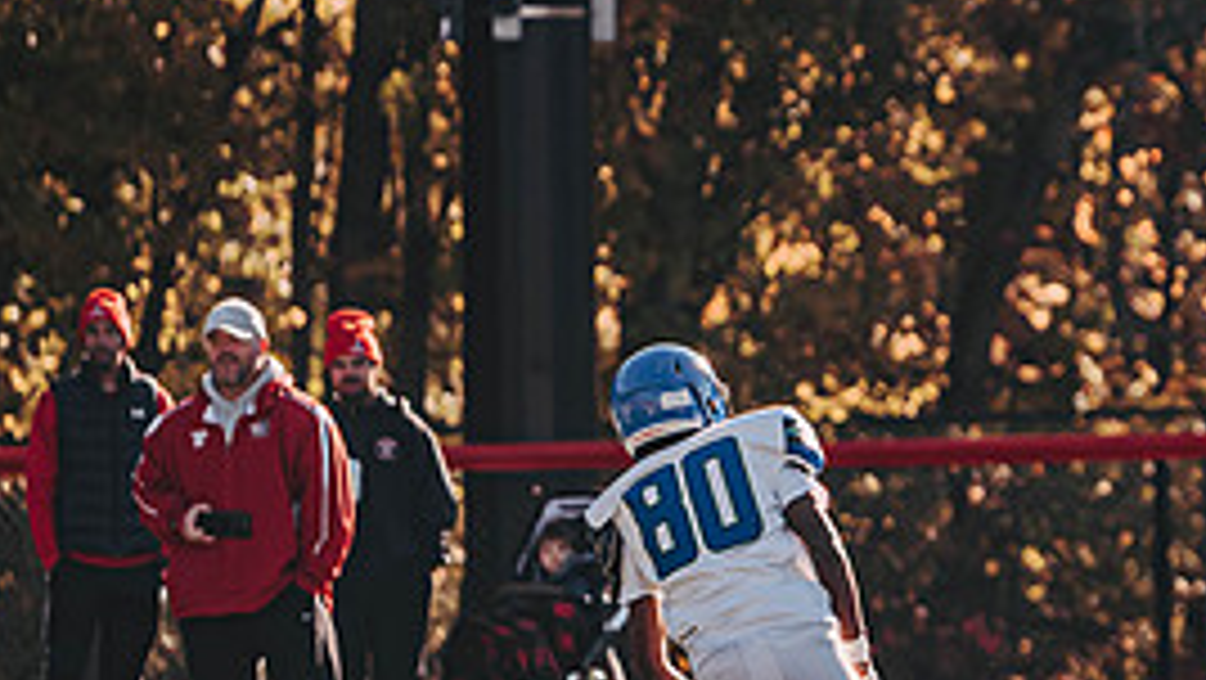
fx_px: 18651
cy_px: 552
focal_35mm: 583
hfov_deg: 3.7
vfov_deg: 2.1
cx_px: 1405
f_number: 3.2
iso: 250
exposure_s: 1/2000
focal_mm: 200
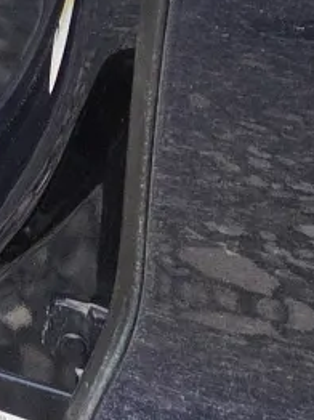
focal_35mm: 150
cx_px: -495
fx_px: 1817
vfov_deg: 11.1
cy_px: -591
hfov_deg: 8.8
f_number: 1.8
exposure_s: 1/180
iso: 40
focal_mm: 5.4
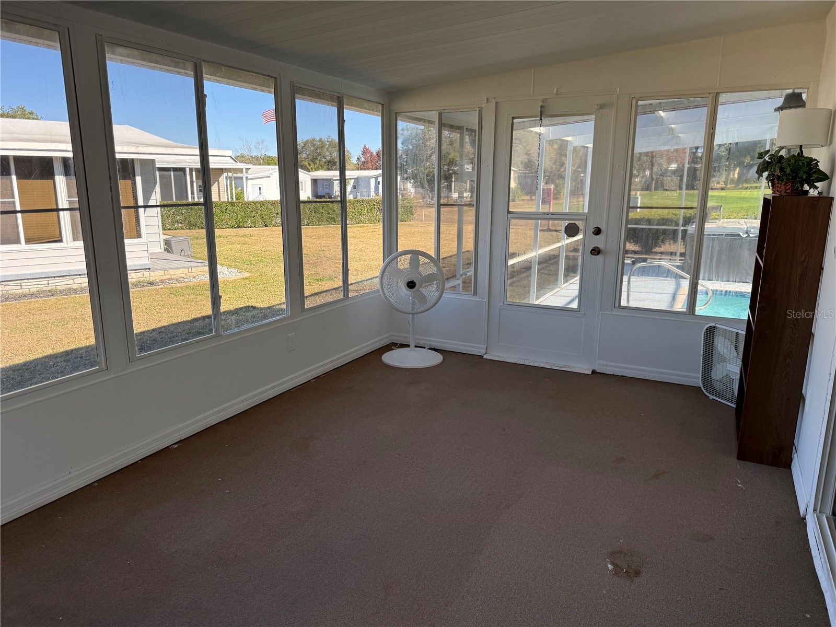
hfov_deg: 71.6
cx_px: 418
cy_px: 314
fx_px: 580
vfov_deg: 56.8
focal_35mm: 24
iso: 100
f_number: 1.78
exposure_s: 1/1005
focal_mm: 6.76
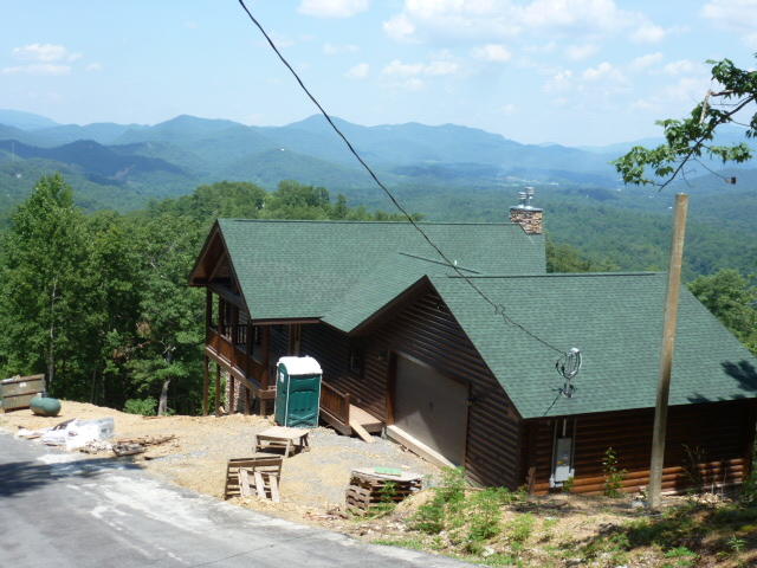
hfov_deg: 42.1
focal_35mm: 45
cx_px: 378
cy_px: 284
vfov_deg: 32.2
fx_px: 984
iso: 100
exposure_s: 1/400
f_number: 4
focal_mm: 8
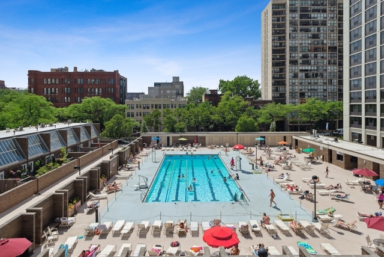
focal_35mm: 24
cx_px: 192
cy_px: 128
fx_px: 256
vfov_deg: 53.2
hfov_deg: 73.7
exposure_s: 1/800
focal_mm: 24
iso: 400
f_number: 9
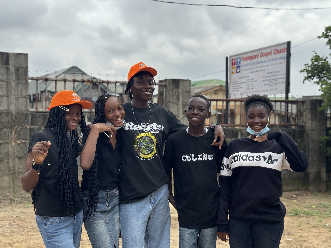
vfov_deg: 30.3
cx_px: 166
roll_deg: +0.4
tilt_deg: -1.7
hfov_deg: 39.7
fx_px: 459
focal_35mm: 48
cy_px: 124
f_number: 1.78
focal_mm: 6.76
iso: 64
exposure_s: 1/1818
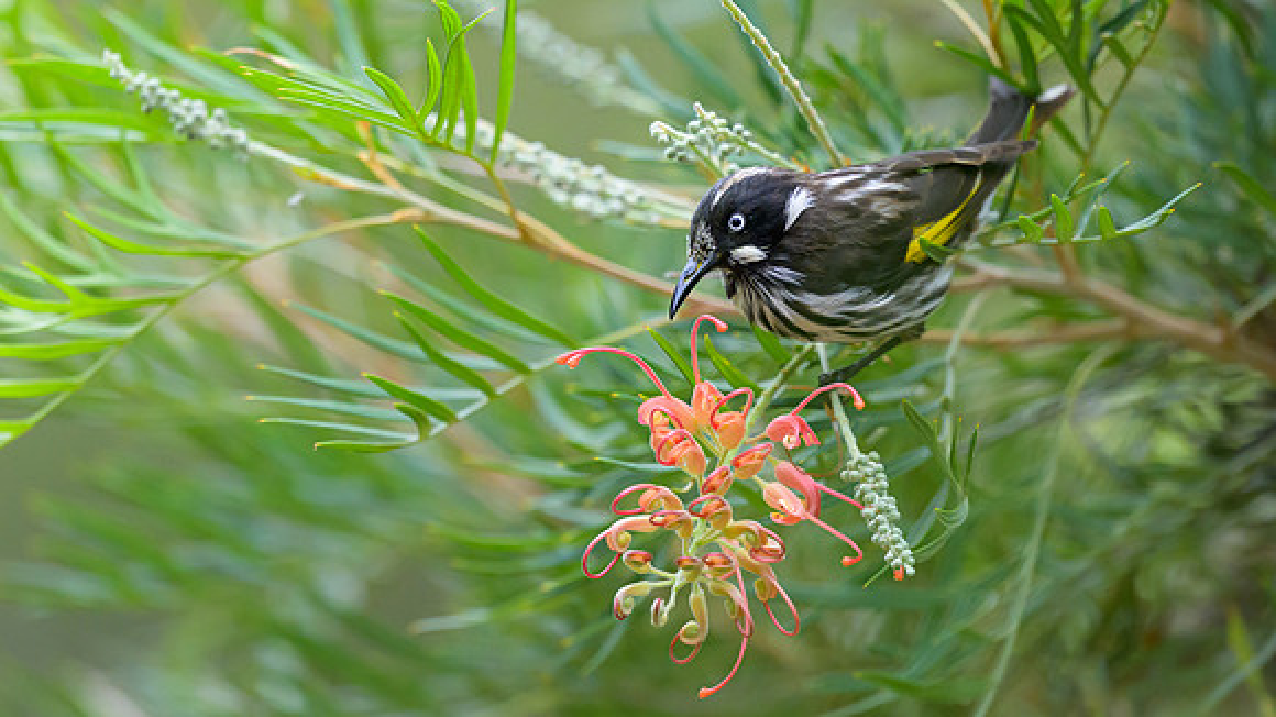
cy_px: 309
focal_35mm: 808
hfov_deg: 2.7
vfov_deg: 1.5
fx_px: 27345
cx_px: 728
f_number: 2.8
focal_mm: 400
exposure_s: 1/2000
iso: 1600
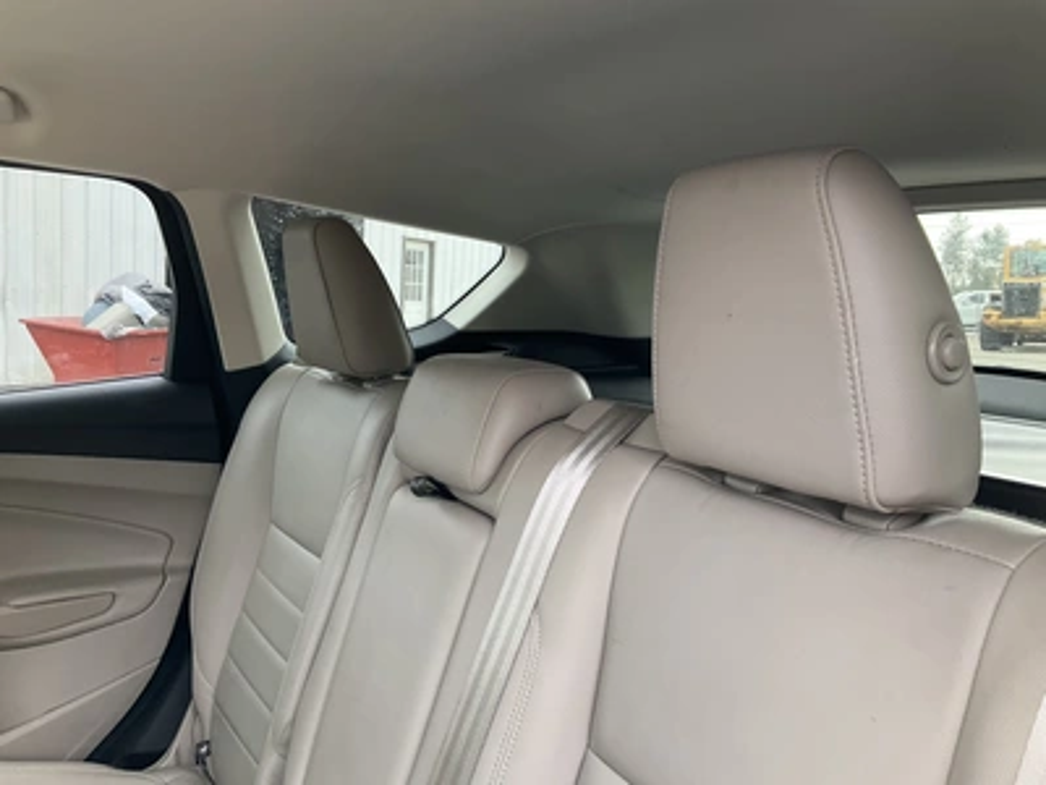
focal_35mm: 29
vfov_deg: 48.2
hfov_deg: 61.7
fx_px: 876
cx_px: 523
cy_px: 392
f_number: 1.8
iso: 50
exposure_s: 1/122
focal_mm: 3
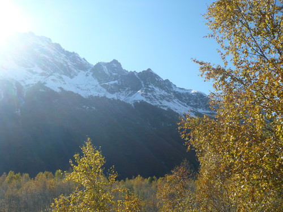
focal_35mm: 35
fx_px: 286
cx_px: 142
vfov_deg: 40.7
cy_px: 106
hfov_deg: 52.6
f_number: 8
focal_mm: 5.8
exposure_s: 1/200
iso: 100
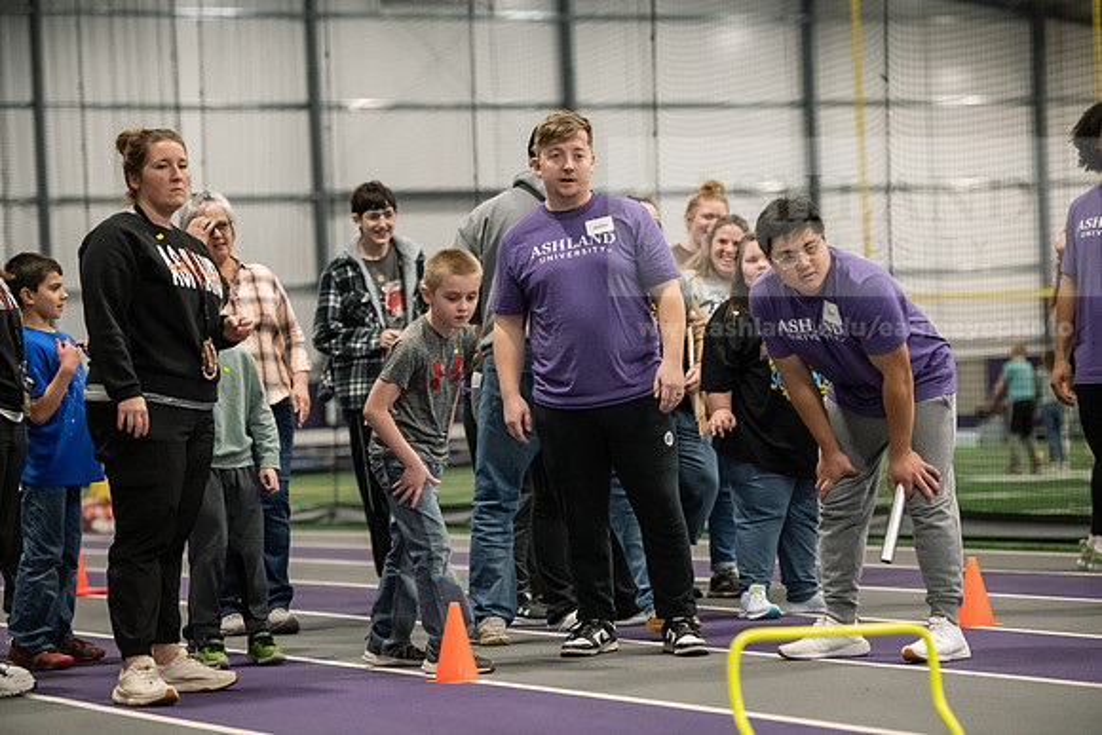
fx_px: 3552
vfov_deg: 11.8
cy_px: 368
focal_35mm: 116
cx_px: 551
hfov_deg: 17.6
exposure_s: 1/400
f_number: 3.2
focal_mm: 116
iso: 4000
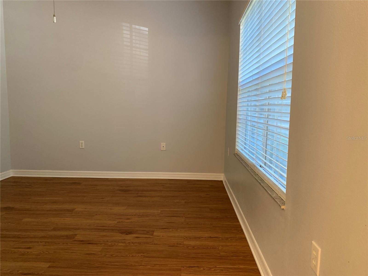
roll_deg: -0.7
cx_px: 184
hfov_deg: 67.3
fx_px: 276
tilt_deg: -6.2
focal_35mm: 26
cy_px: 138
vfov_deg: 53.1
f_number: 1.8
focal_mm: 4.25
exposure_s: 1/60
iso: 160
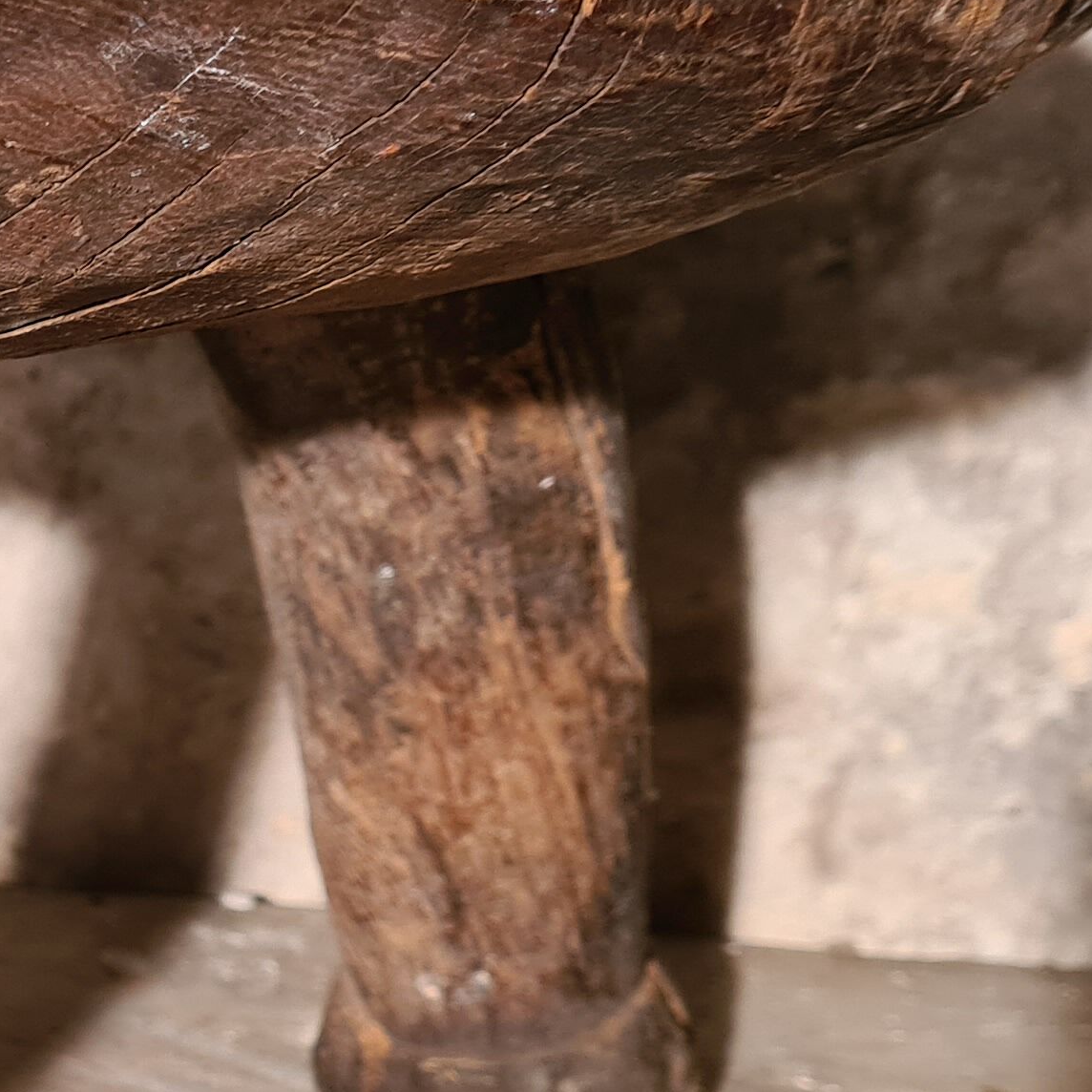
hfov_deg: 18.9
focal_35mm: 81
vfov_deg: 21.2
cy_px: 798
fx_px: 2891
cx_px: -522
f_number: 1.8
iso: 200
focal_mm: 5.4
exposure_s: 1/50
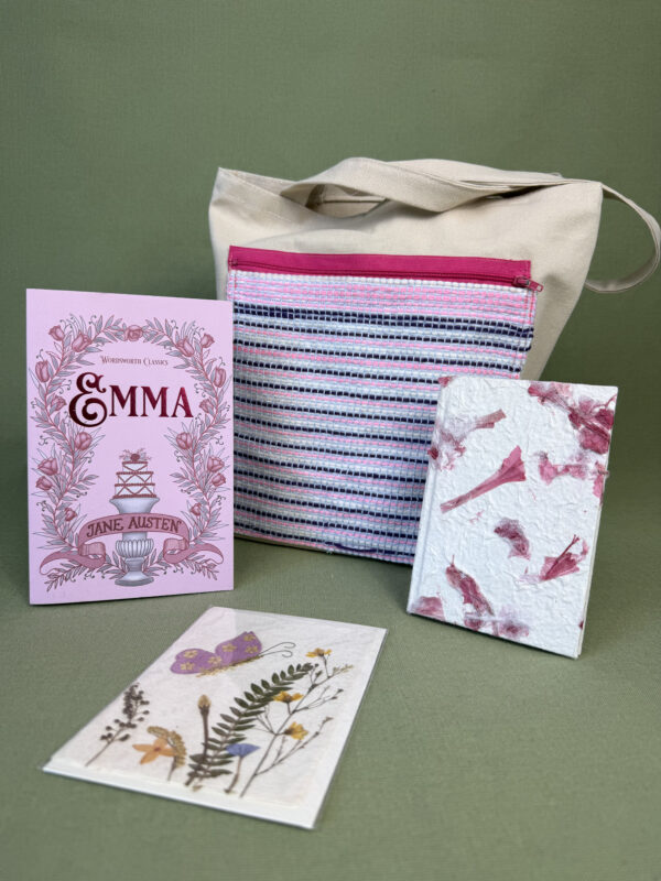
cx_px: 330
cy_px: 440
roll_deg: -1.7
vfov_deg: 71.6
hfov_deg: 56.8
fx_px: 611
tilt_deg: -10.4
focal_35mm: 24
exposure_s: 1/137
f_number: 1.78
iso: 50
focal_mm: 6.76
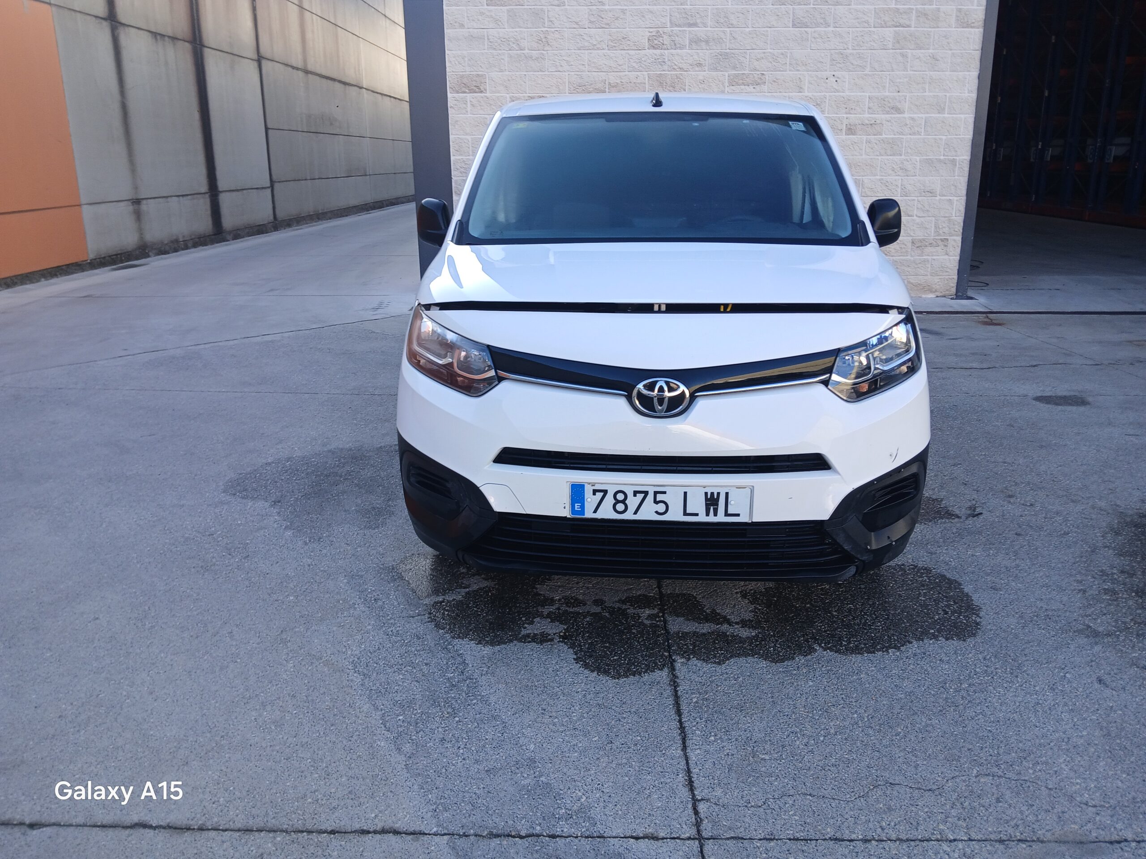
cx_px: 573
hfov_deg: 67.3
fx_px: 861
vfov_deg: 53.1
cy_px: 430
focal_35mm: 26
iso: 32
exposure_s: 1/120
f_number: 1.8
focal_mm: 3.98
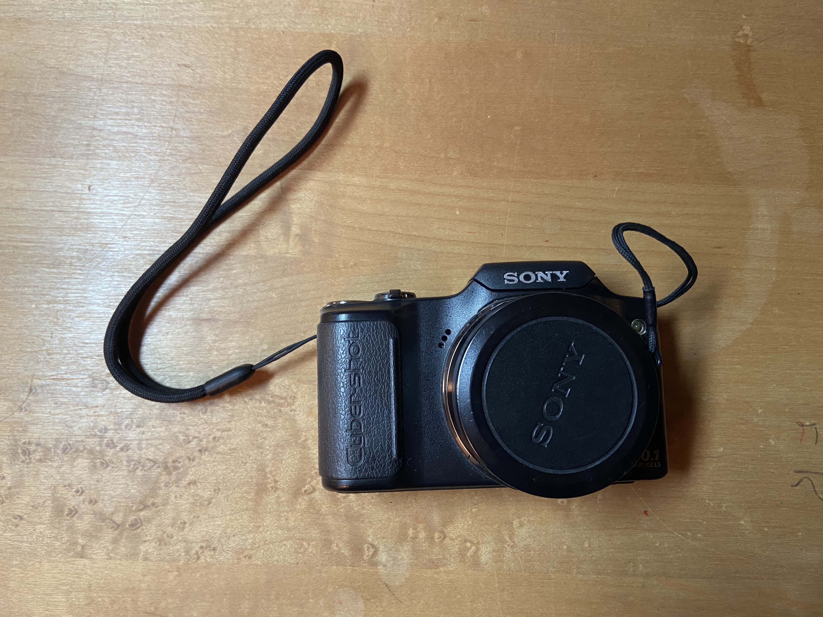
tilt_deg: -86.5
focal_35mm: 26
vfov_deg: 53.1
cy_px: 308
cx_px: 412
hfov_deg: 67.3
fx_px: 618
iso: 200
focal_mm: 4.25
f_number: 1.8
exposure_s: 1/60
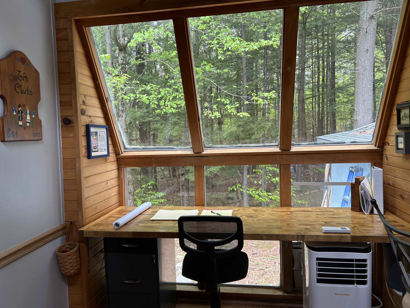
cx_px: 205
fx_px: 308
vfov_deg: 53.1
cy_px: 154
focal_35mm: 26
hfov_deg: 67.3
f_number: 1.5
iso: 40
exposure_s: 1/121
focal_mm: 5.7
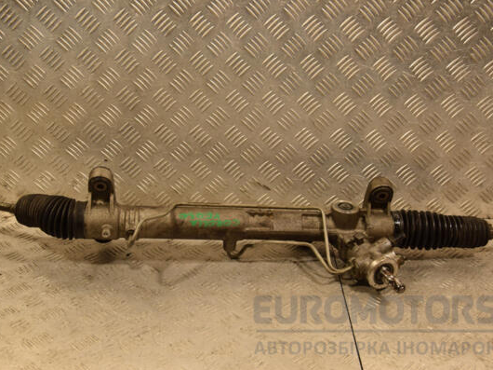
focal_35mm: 49
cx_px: 236
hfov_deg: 38.9
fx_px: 698
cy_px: 185
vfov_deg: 29.7
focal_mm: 30
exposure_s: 1/160
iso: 800
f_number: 6.3
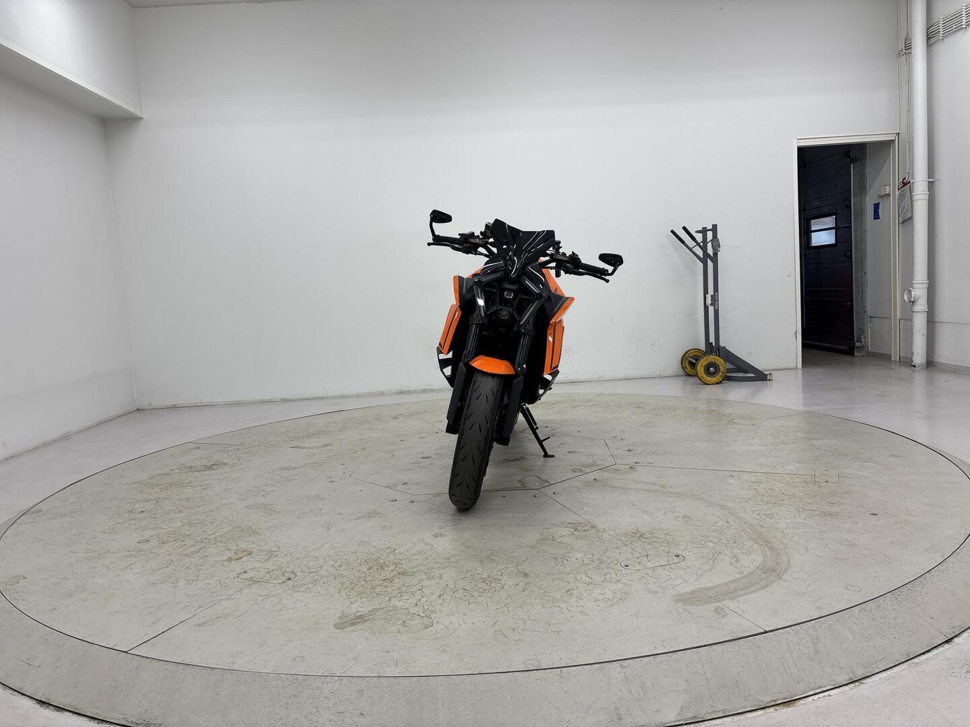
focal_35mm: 26
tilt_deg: -5.3
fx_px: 729
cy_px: 364
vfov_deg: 53.1
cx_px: 485
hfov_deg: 67.3
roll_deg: +2.1
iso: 32
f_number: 1.6
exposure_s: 1/137
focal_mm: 5.96
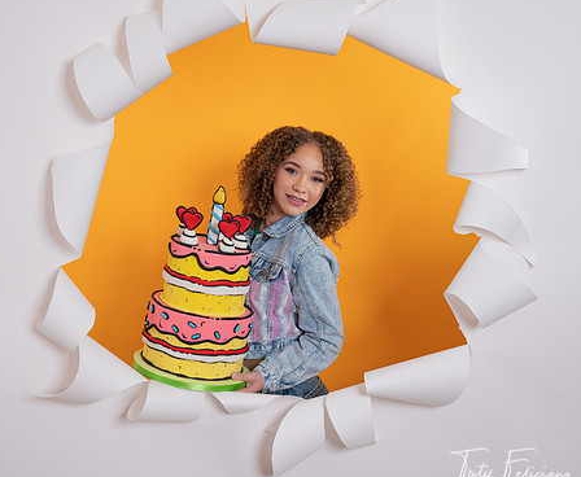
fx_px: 1043
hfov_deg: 31.1
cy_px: 224
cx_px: 264
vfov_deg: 25.8
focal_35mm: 60
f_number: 5.6
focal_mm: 42
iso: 500
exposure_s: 1/125
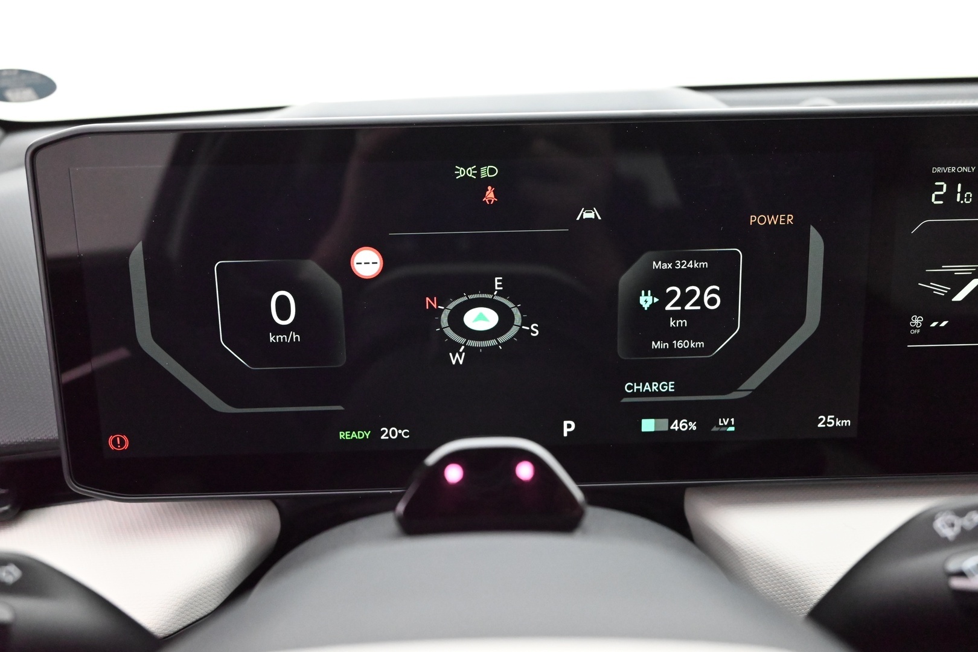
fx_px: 869
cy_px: 326
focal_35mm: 32
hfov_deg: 58.7
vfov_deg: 41.1
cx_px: 489
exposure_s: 1/60
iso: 11400
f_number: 4.8
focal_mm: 32
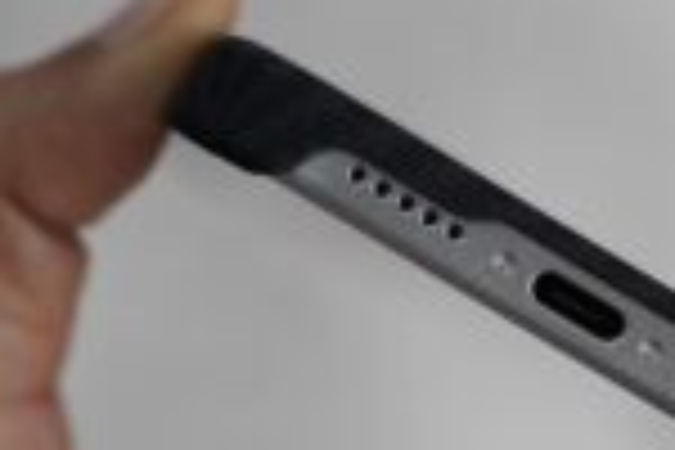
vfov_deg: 6.9
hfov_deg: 10.3
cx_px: 396
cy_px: 295
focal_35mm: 200
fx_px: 3750
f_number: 4
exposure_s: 1/80
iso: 640
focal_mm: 75
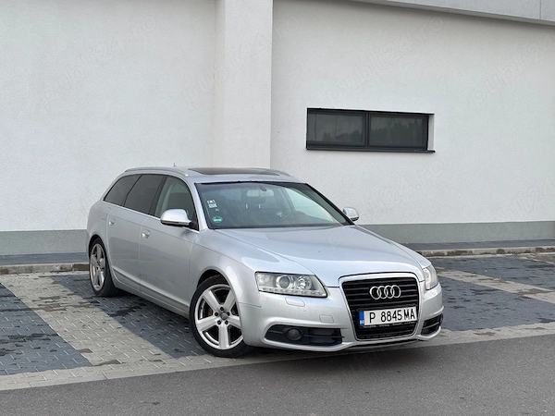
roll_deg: -0.3
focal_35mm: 52
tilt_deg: -3.5
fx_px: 834
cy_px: 208
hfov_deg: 36.8
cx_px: 278
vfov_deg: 28.0
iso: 32
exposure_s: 1/225
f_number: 1.6
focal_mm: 5.96
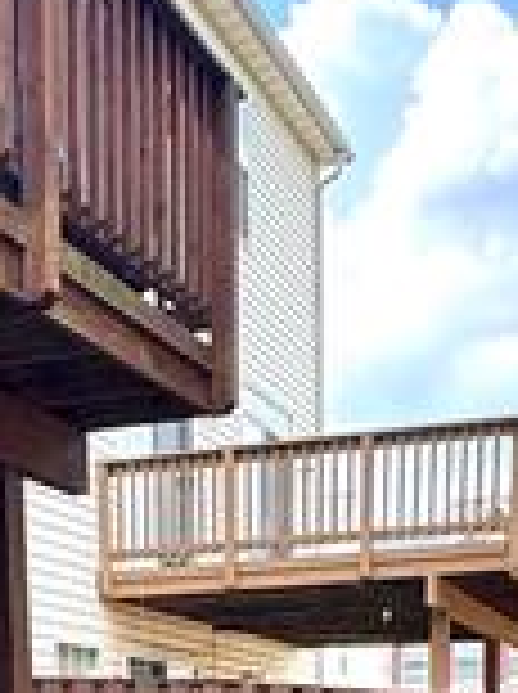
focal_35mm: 70
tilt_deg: -12.5
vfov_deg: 22.1
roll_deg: +2.1
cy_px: 1084
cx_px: 212
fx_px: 1401
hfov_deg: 20.9
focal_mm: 2.22
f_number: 2.2
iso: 40
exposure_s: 1/304
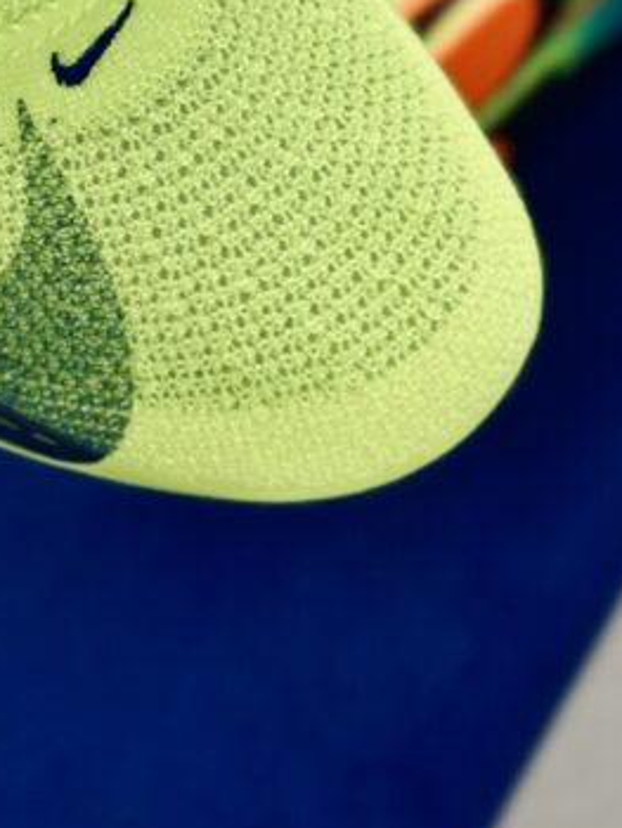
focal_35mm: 128
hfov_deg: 11.4
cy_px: -153
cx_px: -130
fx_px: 3063
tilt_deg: -58.3
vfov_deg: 14.9
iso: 64
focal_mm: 6.86
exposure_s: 1/158
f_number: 1.78
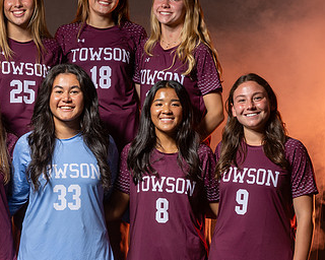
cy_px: 162
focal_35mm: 160
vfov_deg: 9.7
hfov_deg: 12.0
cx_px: 59
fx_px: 1539
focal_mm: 70
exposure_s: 1/200
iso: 80
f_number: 8
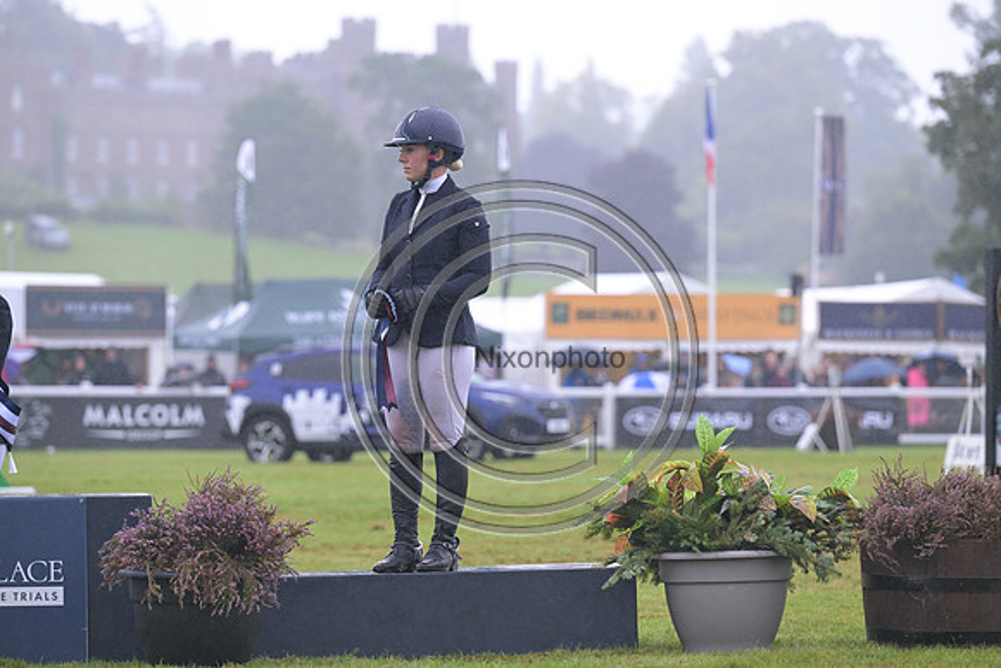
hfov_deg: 11.7
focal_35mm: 175
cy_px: 334
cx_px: 500
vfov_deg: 7.9
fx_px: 4867
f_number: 4.5
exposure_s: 1/1250
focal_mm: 175
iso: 1600
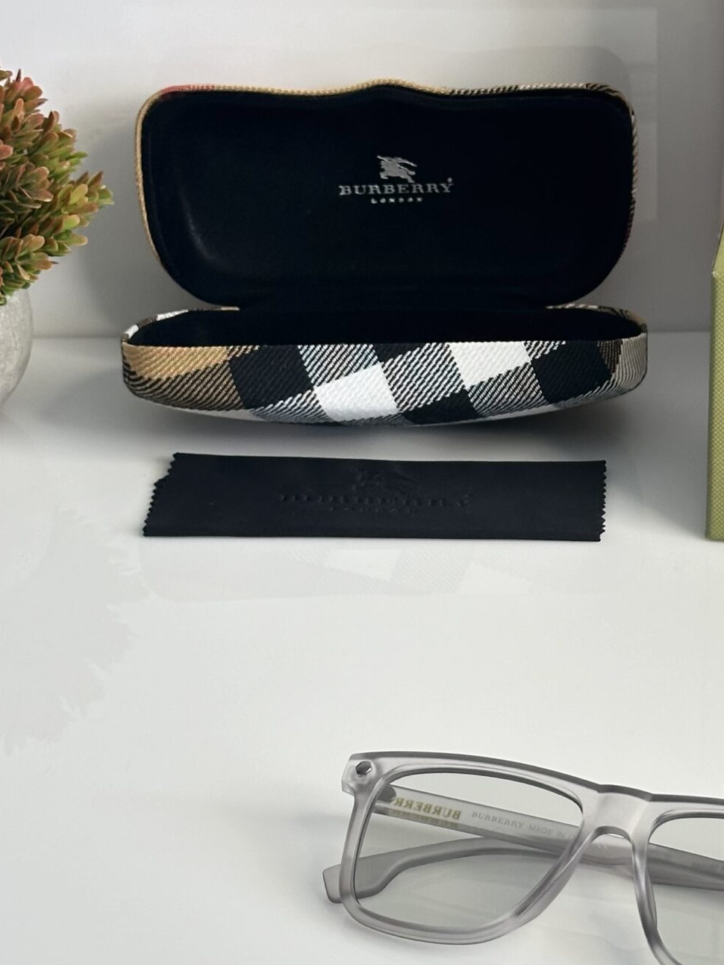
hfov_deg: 15.5
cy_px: 593
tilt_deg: -30.8
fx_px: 2649
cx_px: 545
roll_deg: +0.6
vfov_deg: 20.6
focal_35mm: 95
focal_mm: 6.86
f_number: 1.78
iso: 100
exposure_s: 1/60
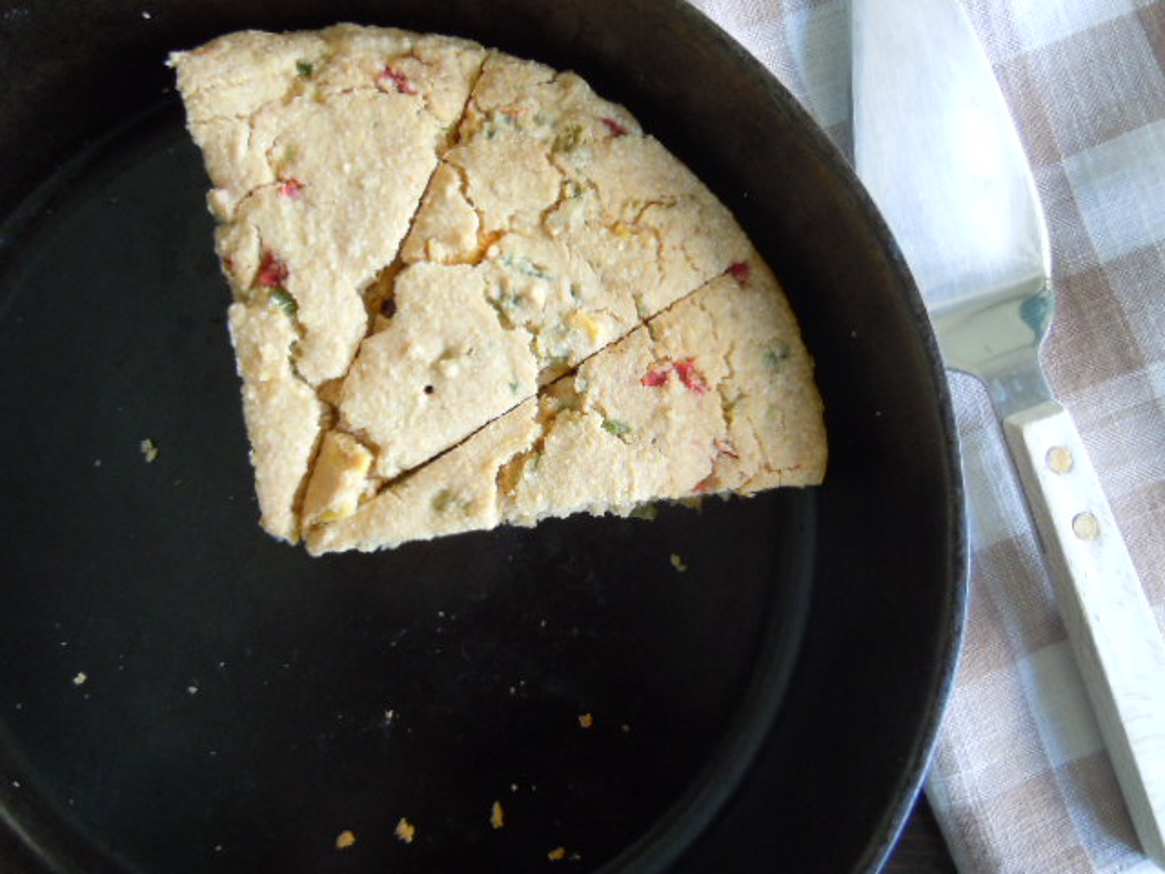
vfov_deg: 46.8
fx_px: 1010
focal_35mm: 30
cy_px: 437
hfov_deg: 60.0
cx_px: 582
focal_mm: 5.4
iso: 400
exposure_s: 1/40
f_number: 3.5
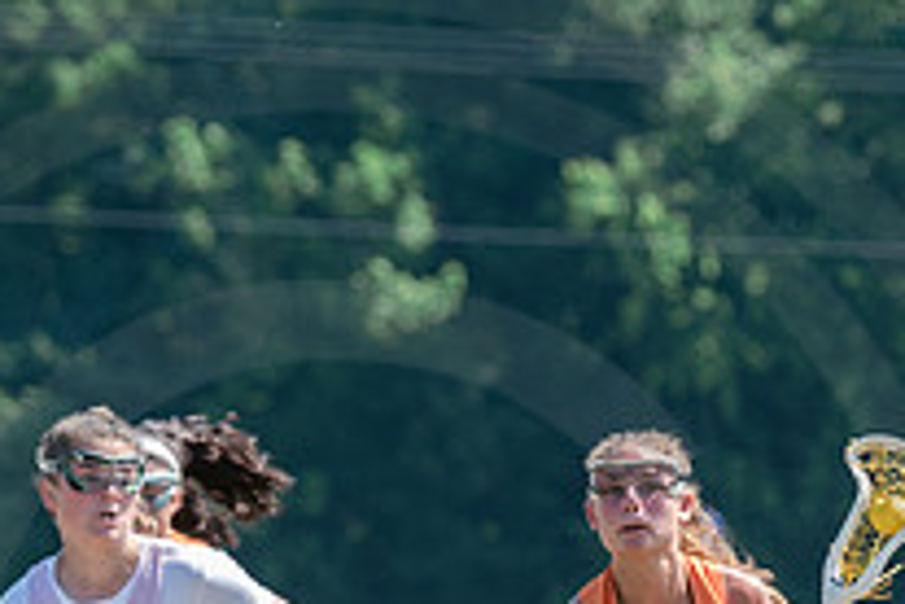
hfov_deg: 2.6
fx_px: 19858
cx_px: 532
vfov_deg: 1.7
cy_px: 861
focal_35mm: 790
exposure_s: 1/1250
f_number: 4.5
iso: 400
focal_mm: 185
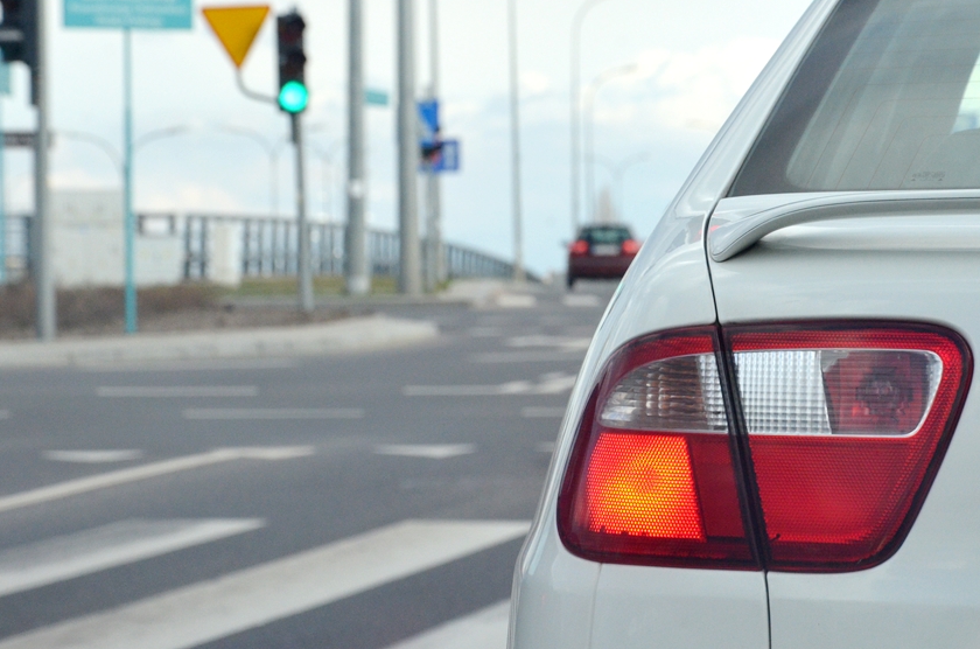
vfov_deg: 7.3
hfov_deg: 11.0
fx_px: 5095
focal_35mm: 188
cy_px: 275
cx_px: 460
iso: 1250
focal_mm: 105
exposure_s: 1/1250
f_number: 9
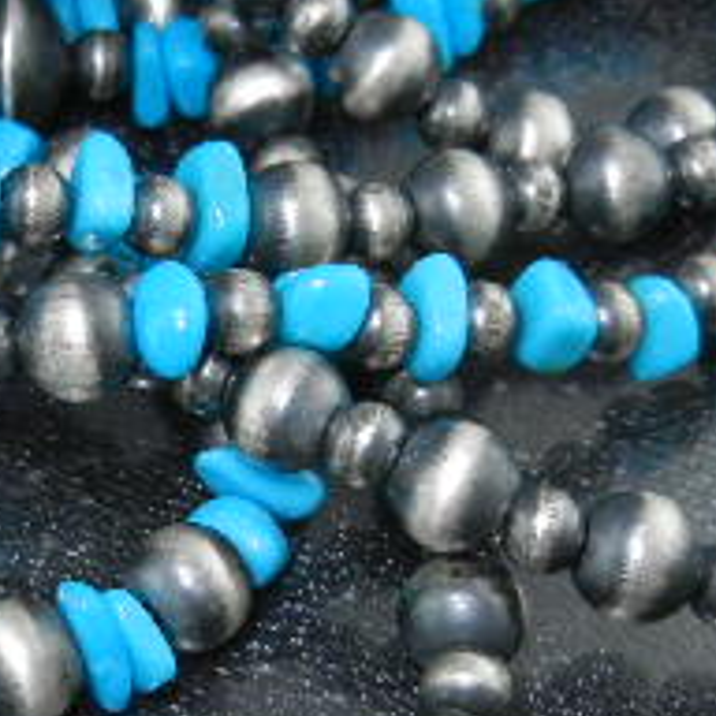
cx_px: 119
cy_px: 410
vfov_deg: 17.4
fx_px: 2340
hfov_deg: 17.2
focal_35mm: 100
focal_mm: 6.2
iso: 800
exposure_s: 1/30
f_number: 7.2
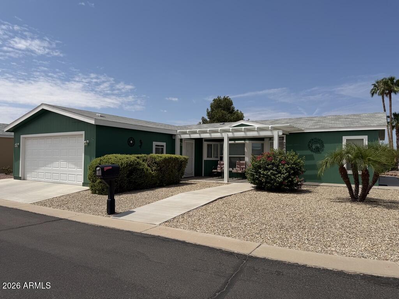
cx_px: 200
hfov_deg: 71.6
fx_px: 277
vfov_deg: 56.8
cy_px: 150
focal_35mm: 24
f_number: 1.78
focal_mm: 6.76
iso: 80
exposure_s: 1/9091
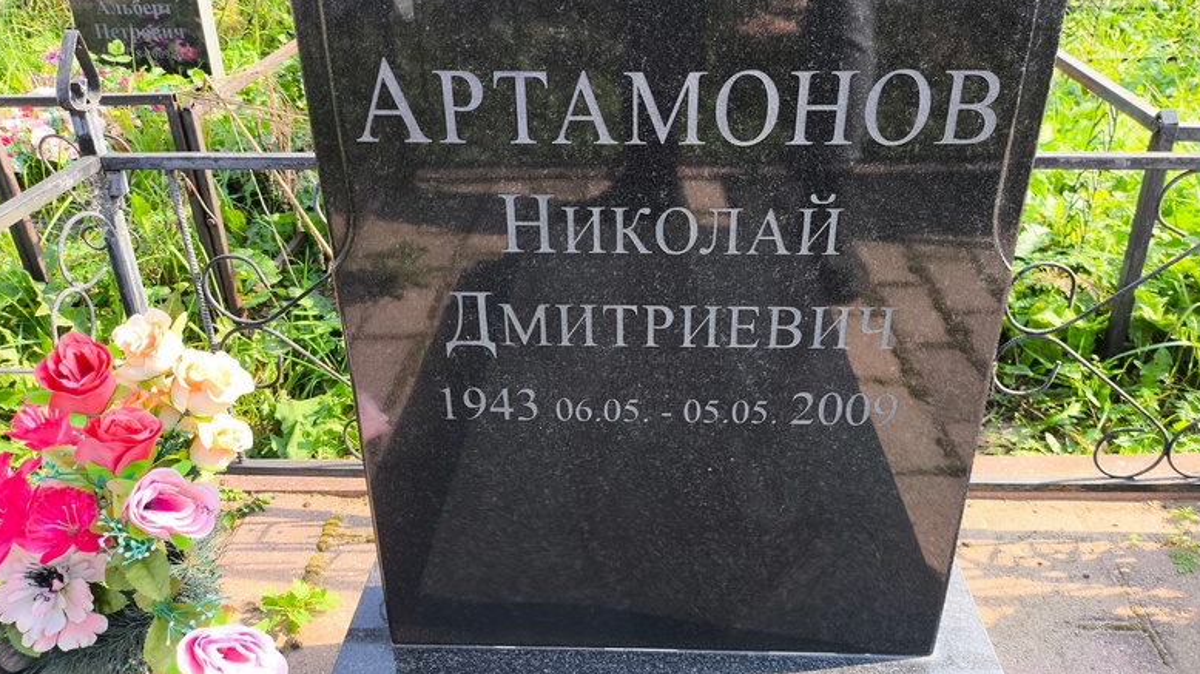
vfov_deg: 41.4
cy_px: 302
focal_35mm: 28
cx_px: 599
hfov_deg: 67.9
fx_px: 891
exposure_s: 1/351
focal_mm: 4.71
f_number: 1.7
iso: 50
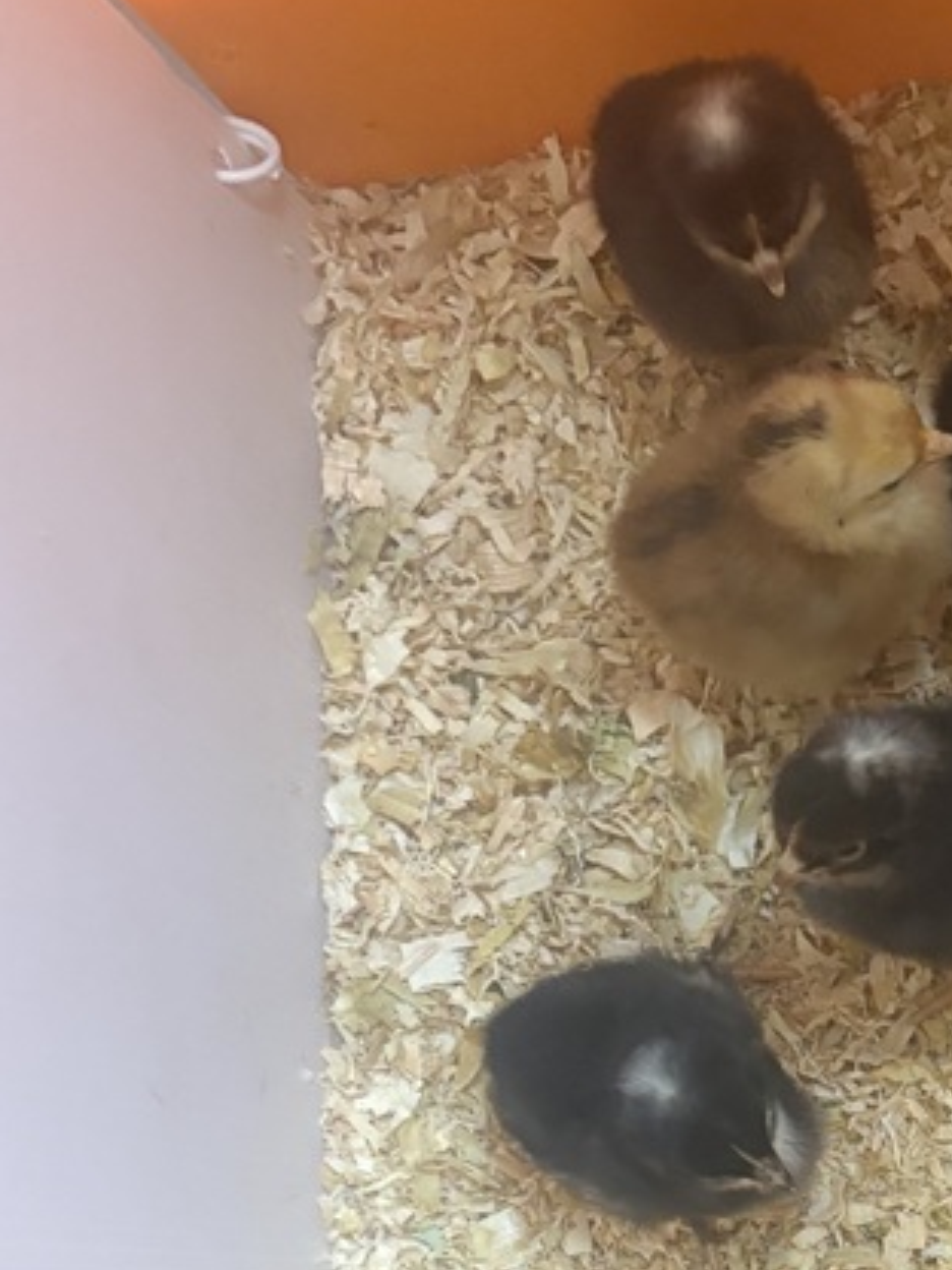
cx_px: 1114
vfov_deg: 28.3
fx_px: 2347
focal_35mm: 64
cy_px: 1288
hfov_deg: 21.4
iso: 500
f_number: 1.6
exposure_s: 1/30
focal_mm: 5.96
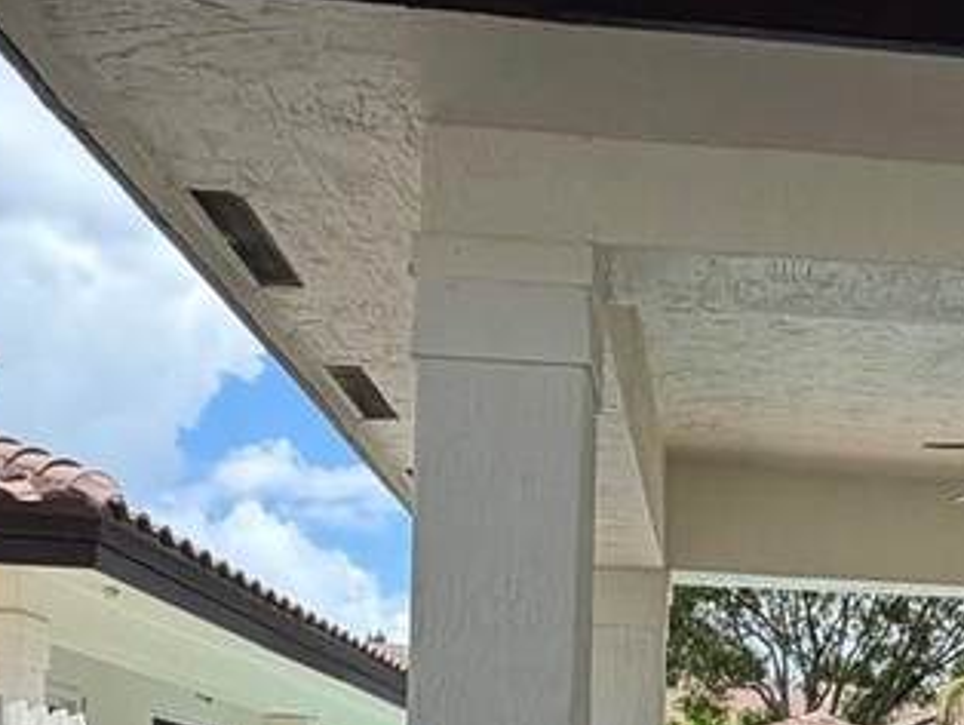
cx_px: 936
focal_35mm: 57
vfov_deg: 23.1
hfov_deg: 31.5
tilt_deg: -2.0
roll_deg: -1.2
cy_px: 919
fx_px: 1589
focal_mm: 2.22
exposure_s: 1/742
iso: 40
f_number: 2.2
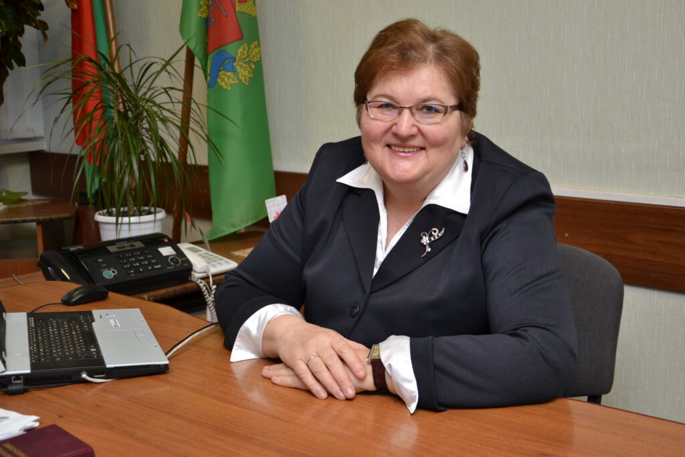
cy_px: 228
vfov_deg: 28.1
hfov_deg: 41.1
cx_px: 342
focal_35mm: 48
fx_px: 913
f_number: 4.2
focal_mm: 32
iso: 400
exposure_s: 1/60
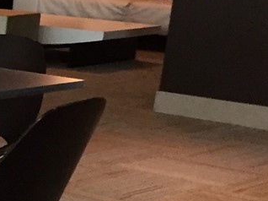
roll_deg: +0.0
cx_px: -385
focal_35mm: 146
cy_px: 241
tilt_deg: -17.2
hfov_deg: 11.2
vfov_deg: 10.0
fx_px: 1129
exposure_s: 1/30
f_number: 2.2
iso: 125
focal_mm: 4.15
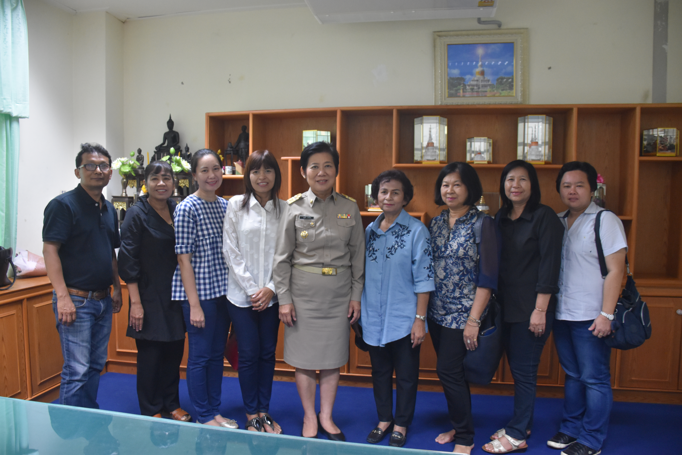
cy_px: 228
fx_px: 511
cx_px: 341
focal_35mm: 27
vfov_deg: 47.9
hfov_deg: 67.4
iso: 2000
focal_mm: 18
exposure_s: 1/60
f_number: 3.5
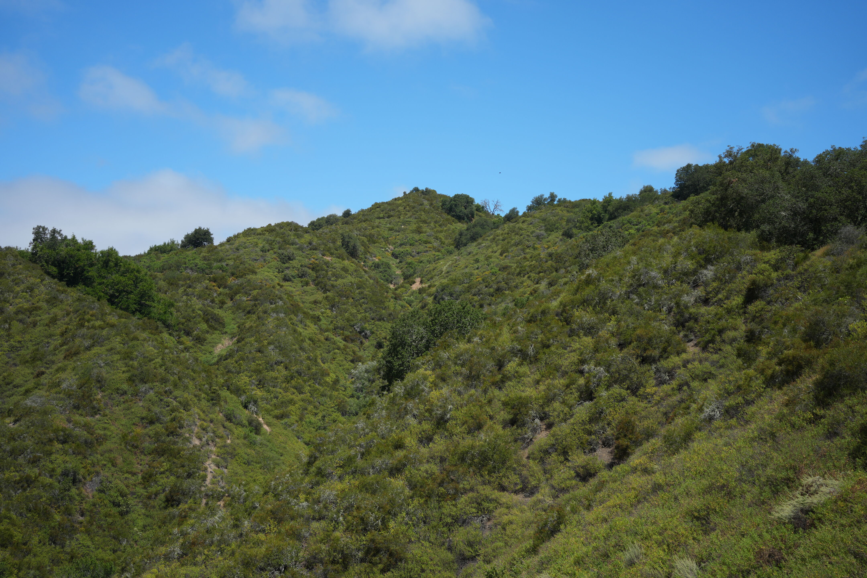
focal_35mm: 50
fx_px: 1204
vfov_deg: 27.0
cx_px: 434
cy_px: 289
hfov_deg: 39.6
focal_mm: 50
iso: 160
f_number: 4.5
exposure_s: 1/1000
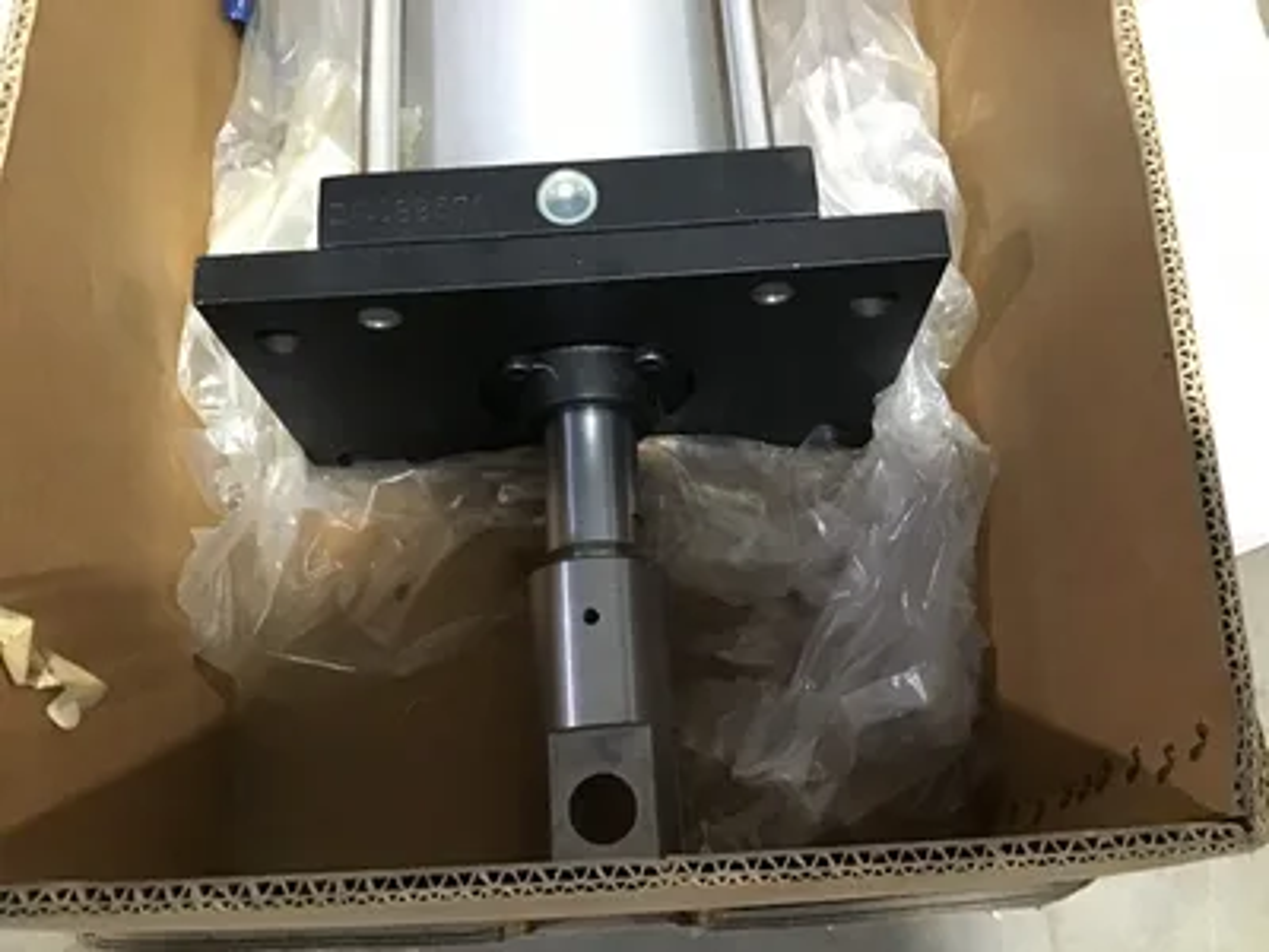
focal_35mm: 31
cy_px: 476
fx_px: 1136
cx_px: 634
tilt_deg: -68.8
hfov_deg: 58.4
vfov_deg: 45.4
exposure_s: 1/15
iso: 400
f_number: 2.4
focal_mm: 3.3
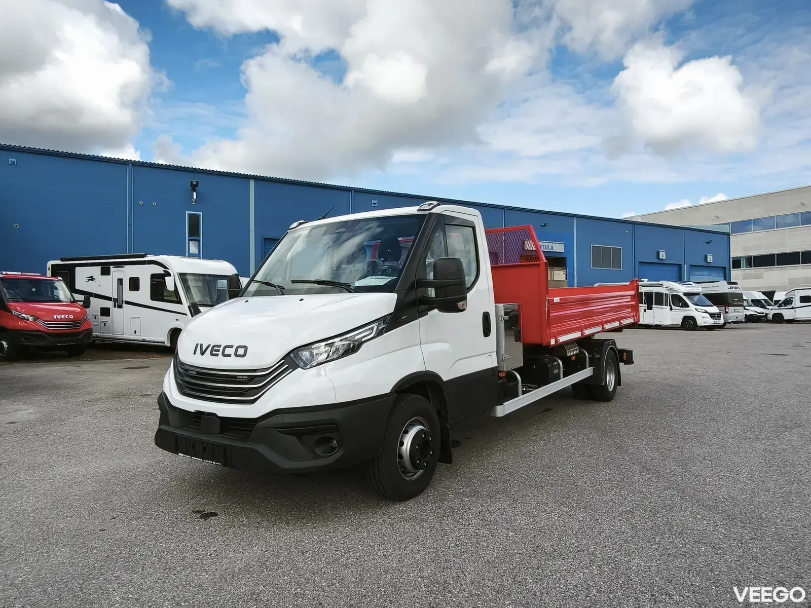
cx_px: 406
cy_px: 304
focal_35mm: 25
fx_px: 586
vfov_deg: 54.9
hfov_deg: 69.4
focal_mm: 1.91
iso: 50
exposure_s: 1/400
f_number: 2.2
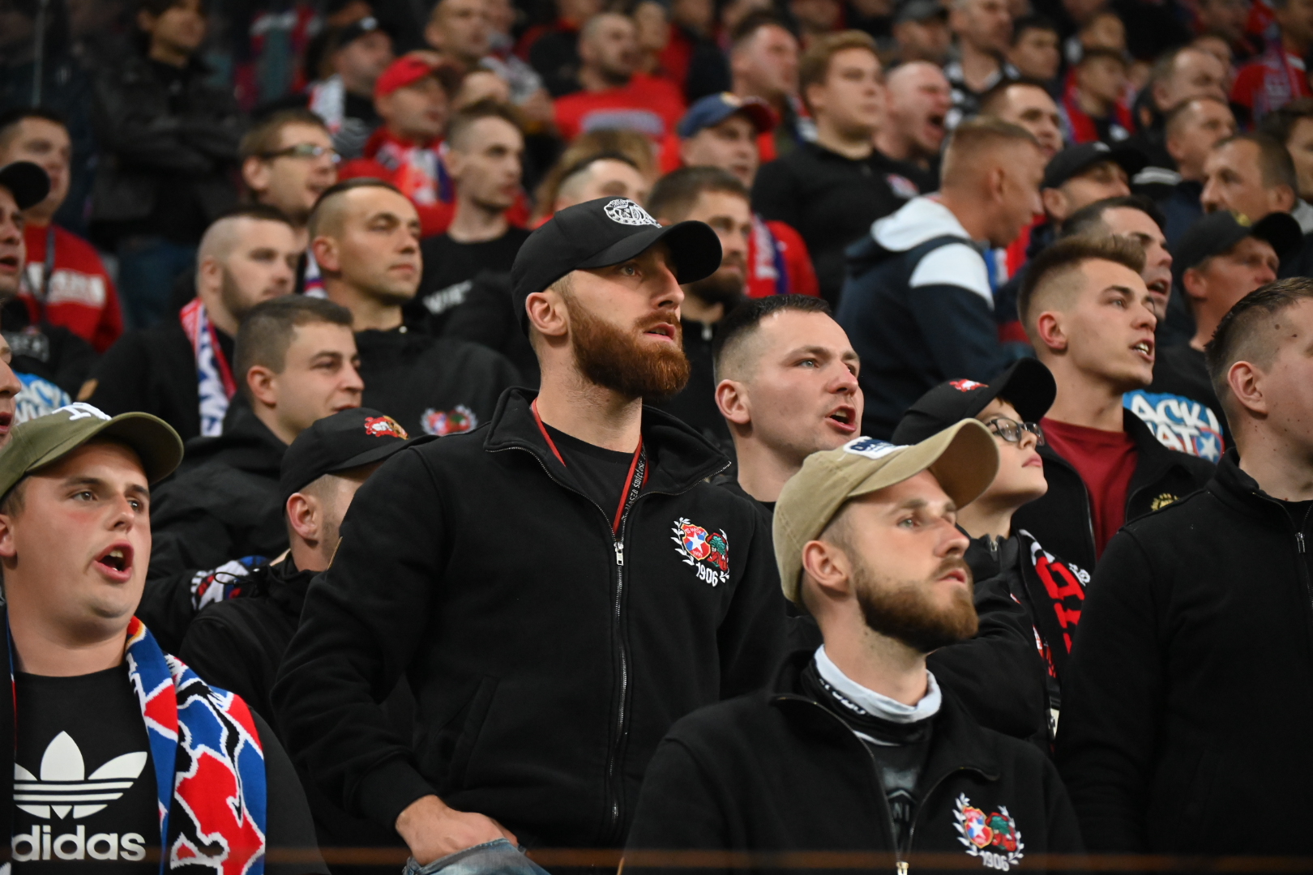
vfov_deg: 11.0
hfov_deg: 16.4
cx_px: 656
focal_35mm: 125
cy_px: 438
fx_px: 4559
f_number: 4.8
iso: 10000
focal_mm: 125
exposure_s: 1/1000
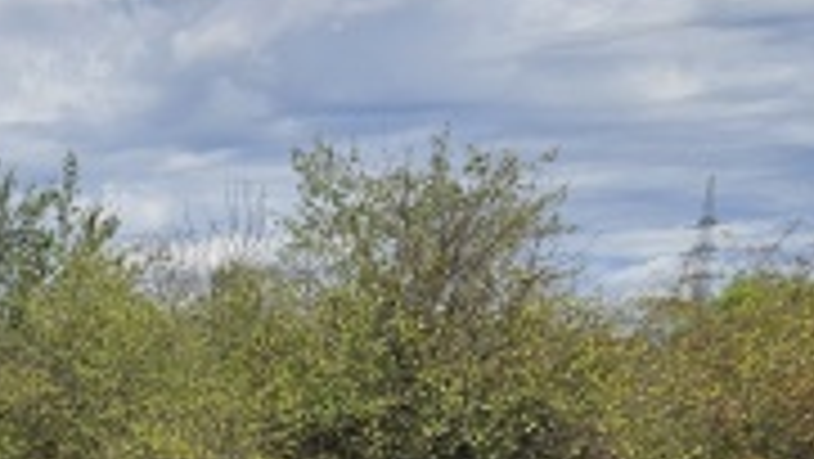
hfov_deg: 16.9
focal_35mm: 111
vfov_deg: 10.3
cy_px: 846
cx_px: -504
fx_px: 2397
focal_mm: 5.4
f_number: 1.8
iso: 25
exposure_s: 1/2797
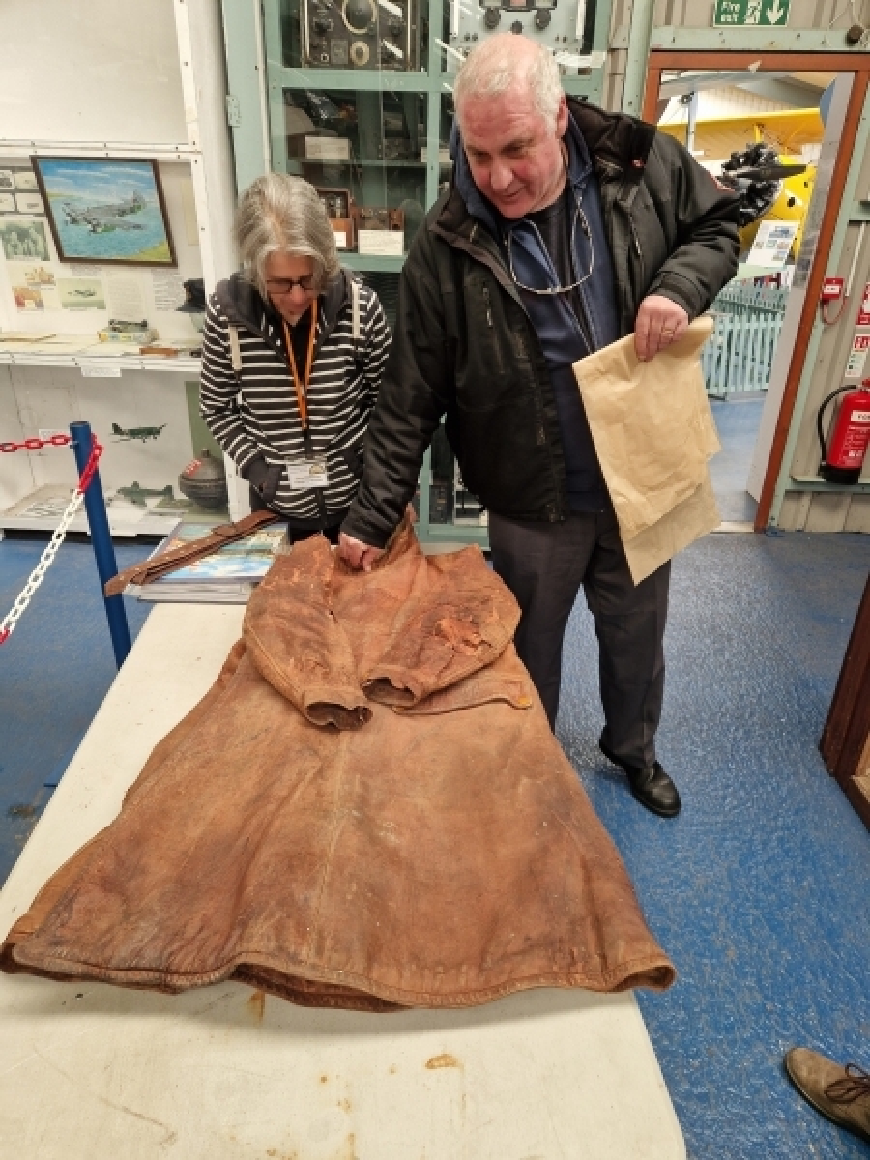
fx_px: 771
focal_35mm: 23
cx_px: 435
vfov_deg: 73.9
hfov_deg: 58.9
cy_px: 580
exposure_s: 1/100
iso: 100
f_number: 1.8
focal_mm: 5.4
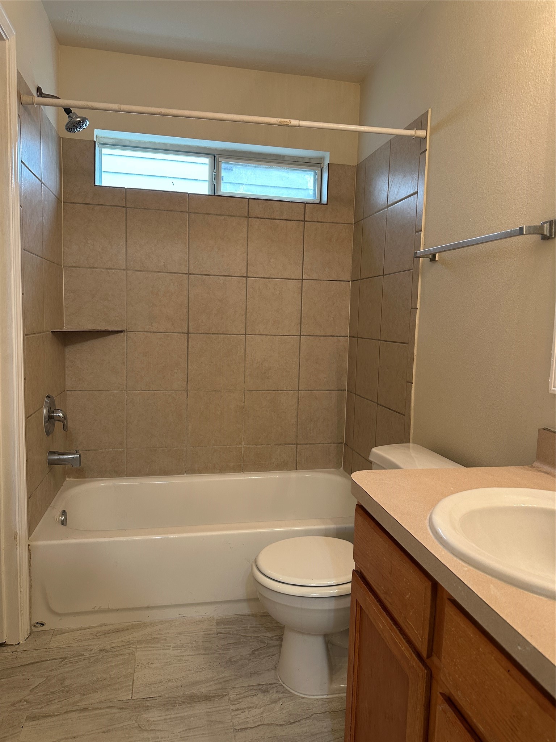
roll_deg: -2.0
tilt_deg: -5.5
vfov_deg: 71.6
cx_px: 278
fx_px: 514
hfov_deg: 56.8
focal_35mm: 24
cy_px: 371
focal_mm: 6.86
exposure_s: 1/60
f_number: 1.78
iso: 160
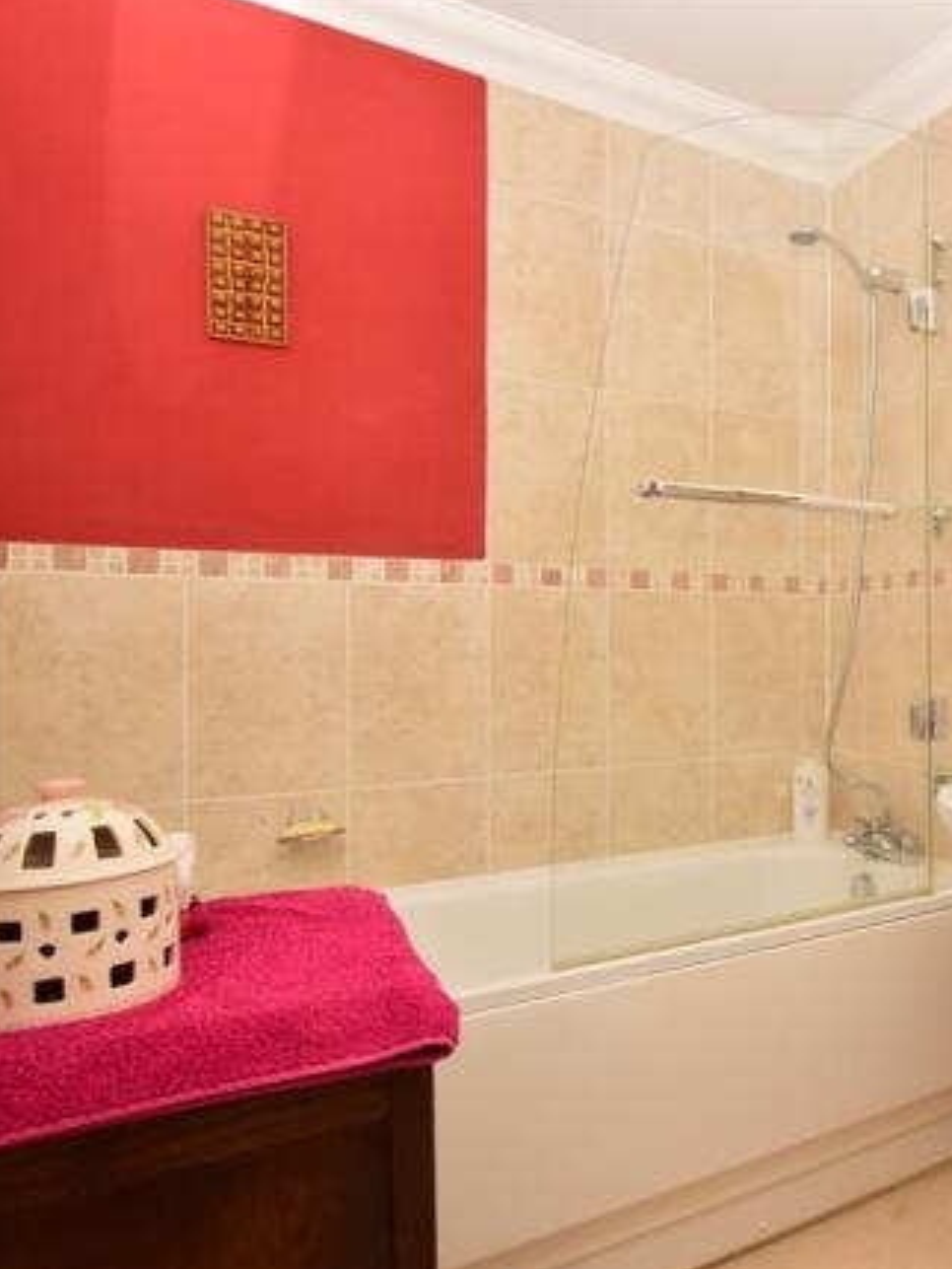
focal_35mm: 25
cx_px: 937
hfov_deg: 46.1
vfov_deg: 68.6
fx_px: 930
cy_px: 634
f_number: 10
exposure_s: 1/50
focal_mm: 11.5
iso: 400
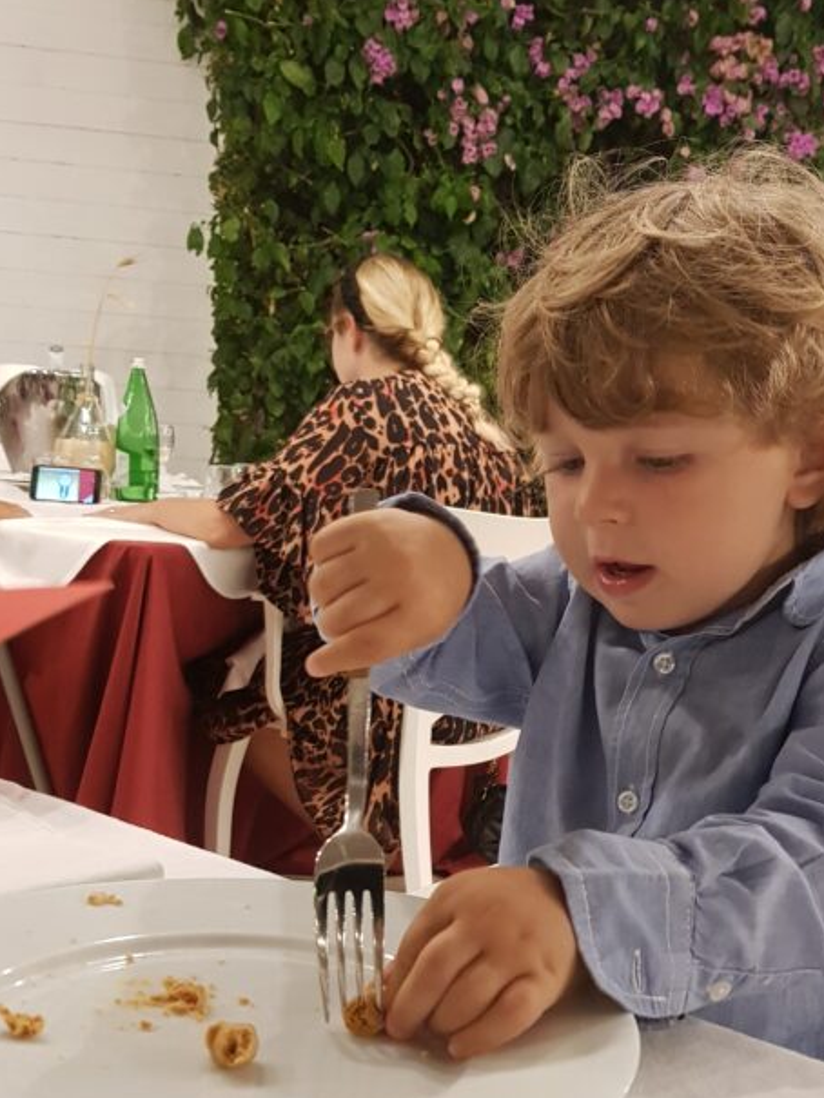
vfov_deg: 42.7
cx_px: 515
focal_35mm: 44
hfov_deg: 32.7
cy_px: 657
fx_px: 1396
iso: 250
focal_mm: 4.3
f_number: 1.7
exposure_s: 1/33
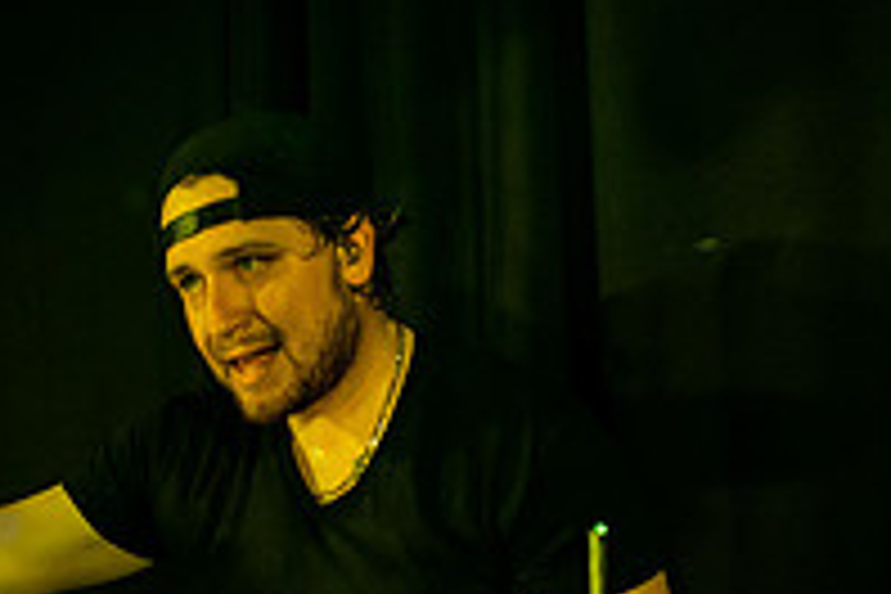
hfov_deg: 46.7
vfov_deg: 30.8
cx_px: 306
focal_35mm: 41
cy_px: 560
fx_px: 1015
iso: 640
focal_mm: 14
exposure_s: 1/200
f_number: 2.8
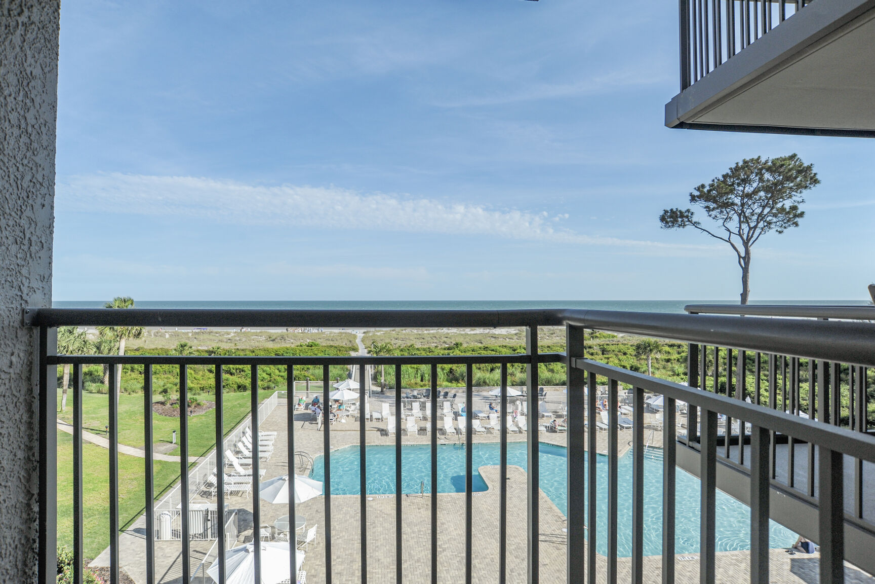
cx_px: 438
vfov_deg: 67.4
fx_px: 437
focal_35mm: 18
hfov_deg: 90.0
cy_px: 292
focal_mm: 18
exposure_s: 1/800
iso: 320
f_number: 9
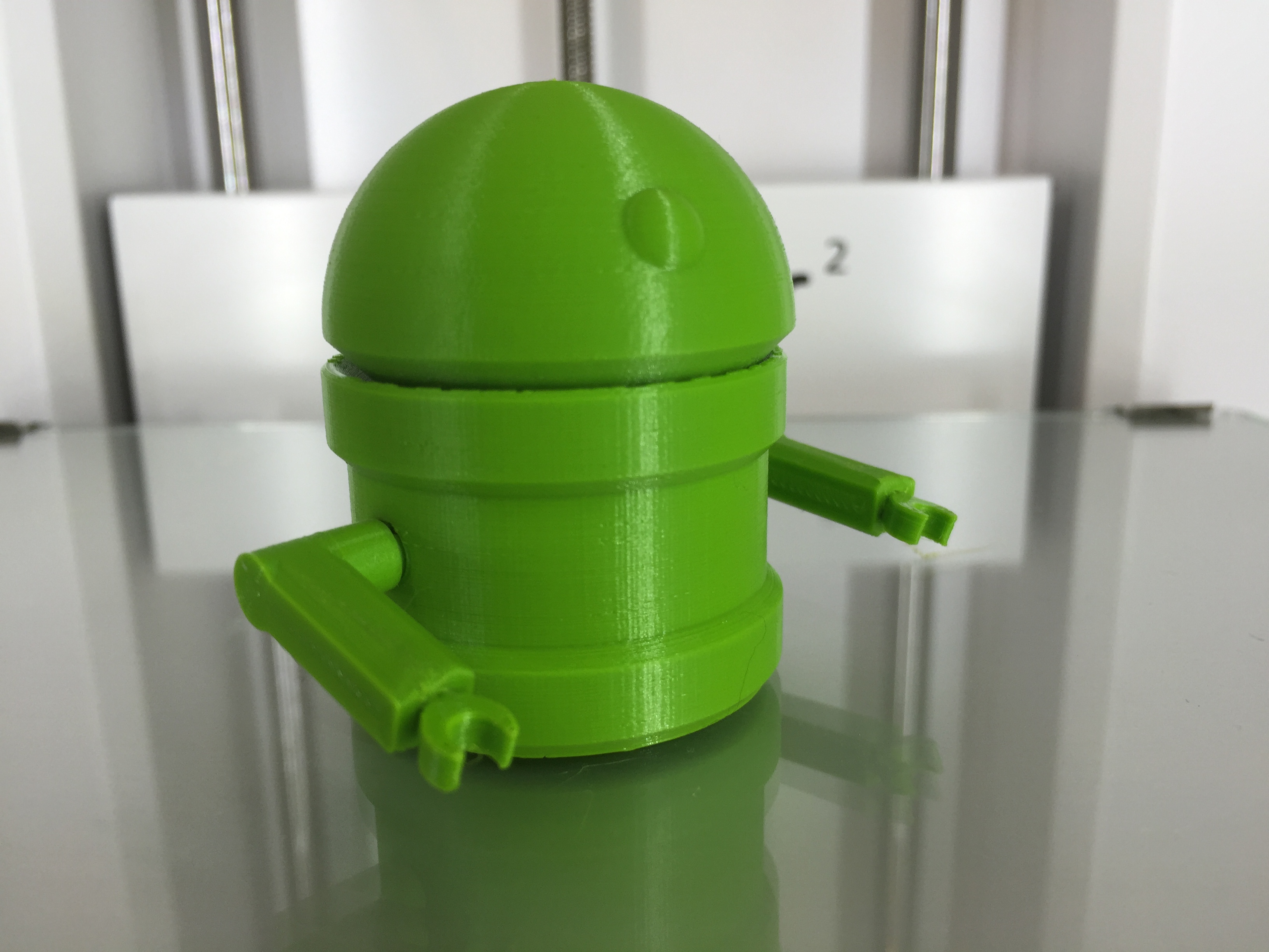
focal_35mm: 29
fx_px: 1063
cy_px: 476
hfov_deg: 61.7
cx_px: 634
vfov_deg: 48.2
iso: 32
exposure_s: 1/50
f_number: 2.2
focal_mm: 4.15
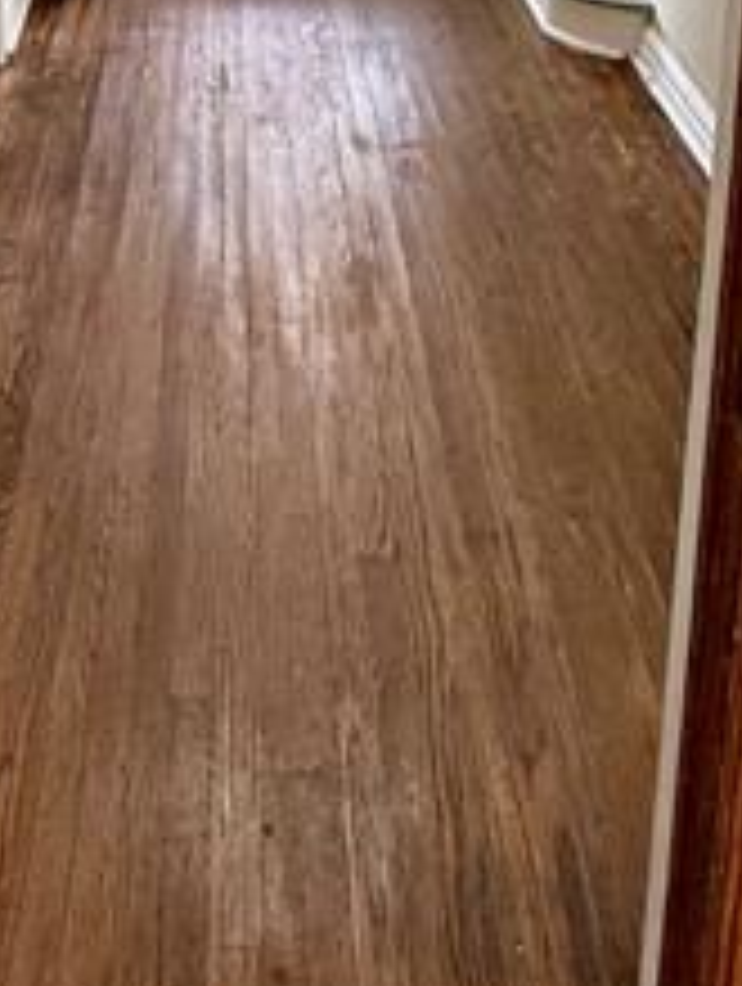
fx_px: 1396
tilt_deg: -11.6
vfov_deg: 31.5
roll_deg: -1.2
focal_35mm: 49
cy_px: -243
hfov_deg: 29.5
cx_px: 229
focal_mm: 2.22
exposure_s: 1/120
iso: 320
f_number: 2.2
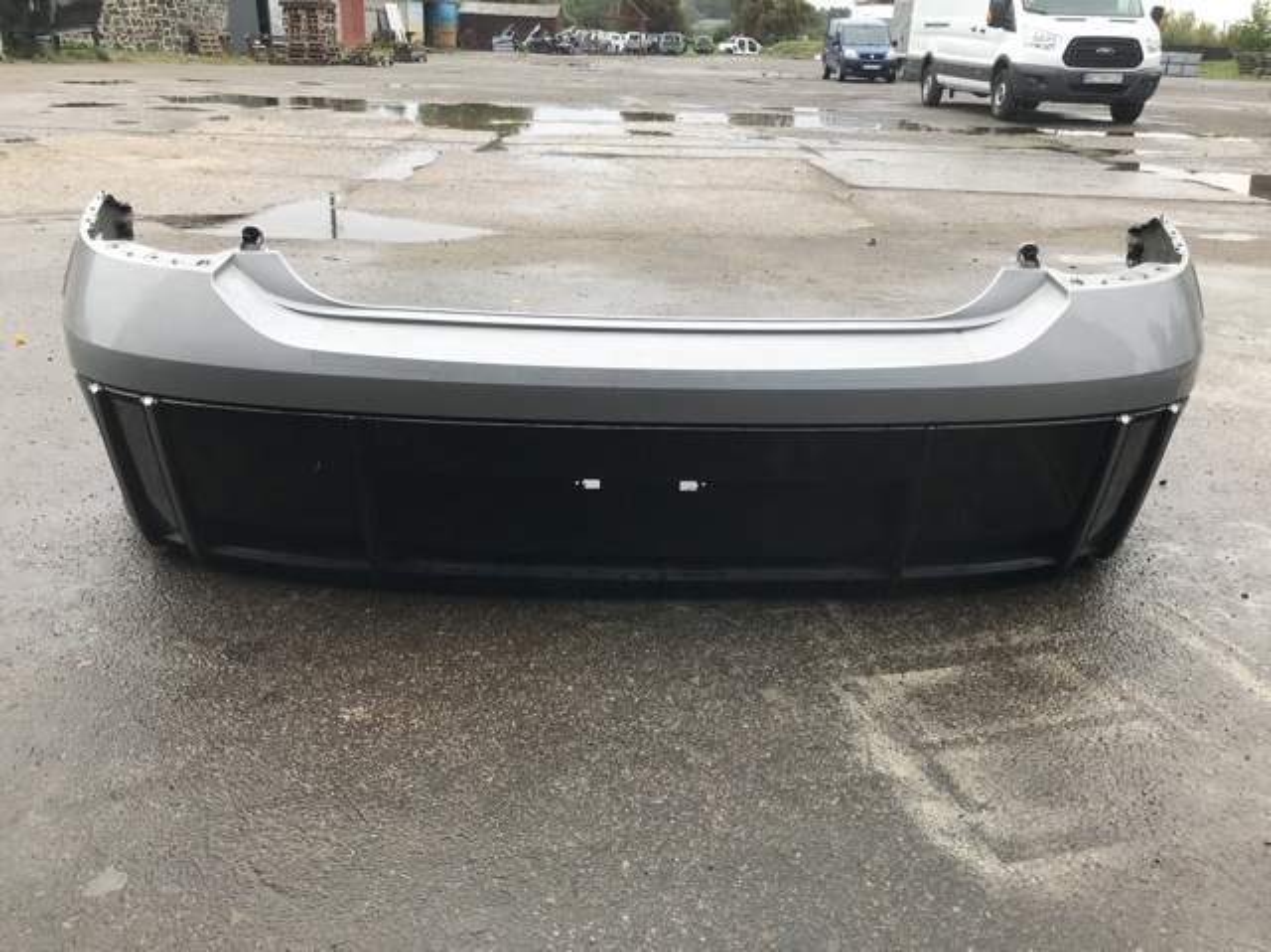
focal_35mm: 28
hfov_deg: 63.5
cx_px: 636
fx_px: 1027
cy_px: 476
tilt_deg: -22.1
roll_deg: -1.3
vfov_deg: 49.7
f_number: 1.8
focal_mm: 3.99
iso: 20
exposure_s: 1/190
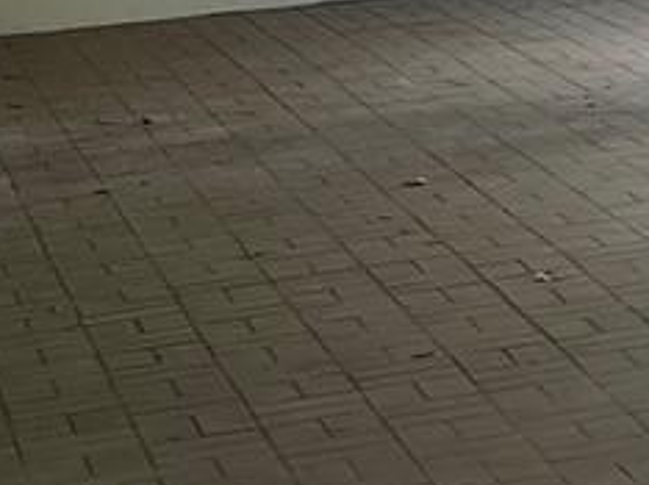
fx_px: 3334
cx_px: 2186
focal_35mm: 178
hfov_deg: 8.5
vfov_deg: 8.3
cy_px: -72
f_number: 1.5
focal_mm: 5.7
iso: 50
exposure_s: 1/965
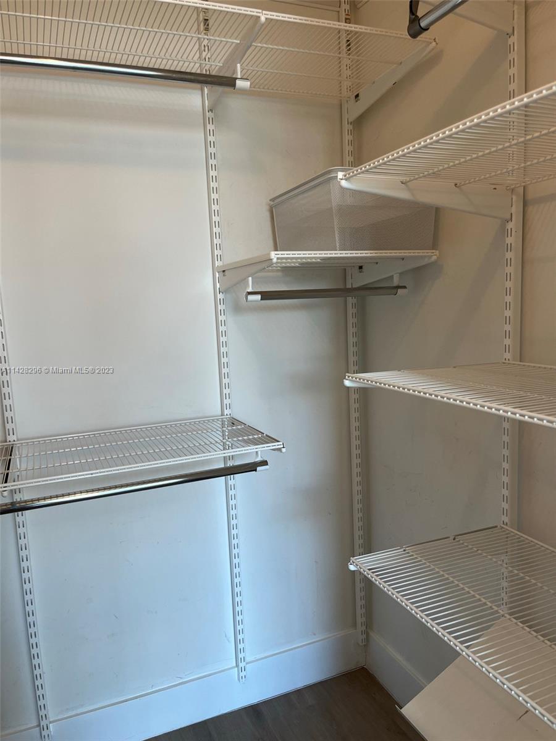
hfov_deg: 53.1
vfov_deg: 67.3
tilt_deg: -6.8
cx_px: 278
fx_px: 557
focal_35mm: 26
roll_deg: +2.9
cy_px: 370
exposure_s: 1/120
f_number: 1.6
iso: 100
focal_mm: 5.1
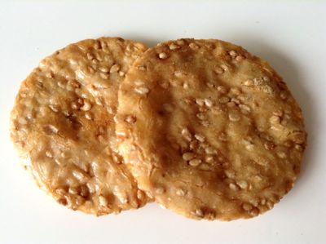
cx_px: 163
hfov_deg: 55.4
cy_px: 122
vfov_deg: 42.9
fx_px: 310
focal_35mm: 33
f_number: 2.4
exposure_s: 1/24
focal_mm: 3.3
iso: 64
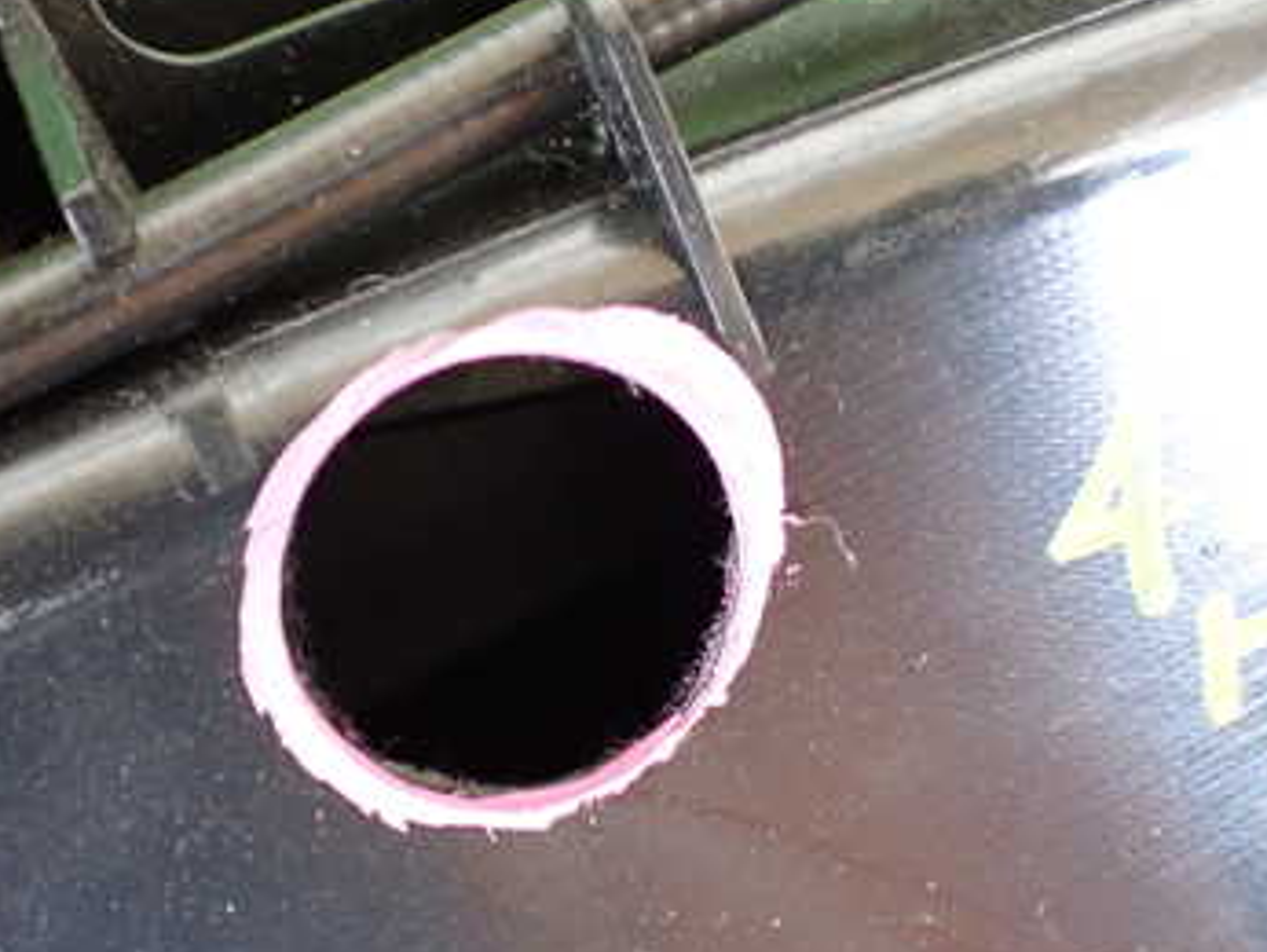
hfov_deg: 36.6
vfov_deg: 28.1
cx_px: 472
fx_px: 1905
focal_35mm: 52
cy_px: 476
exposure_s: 1/50
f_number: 2.3
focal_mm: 5.4
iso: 800
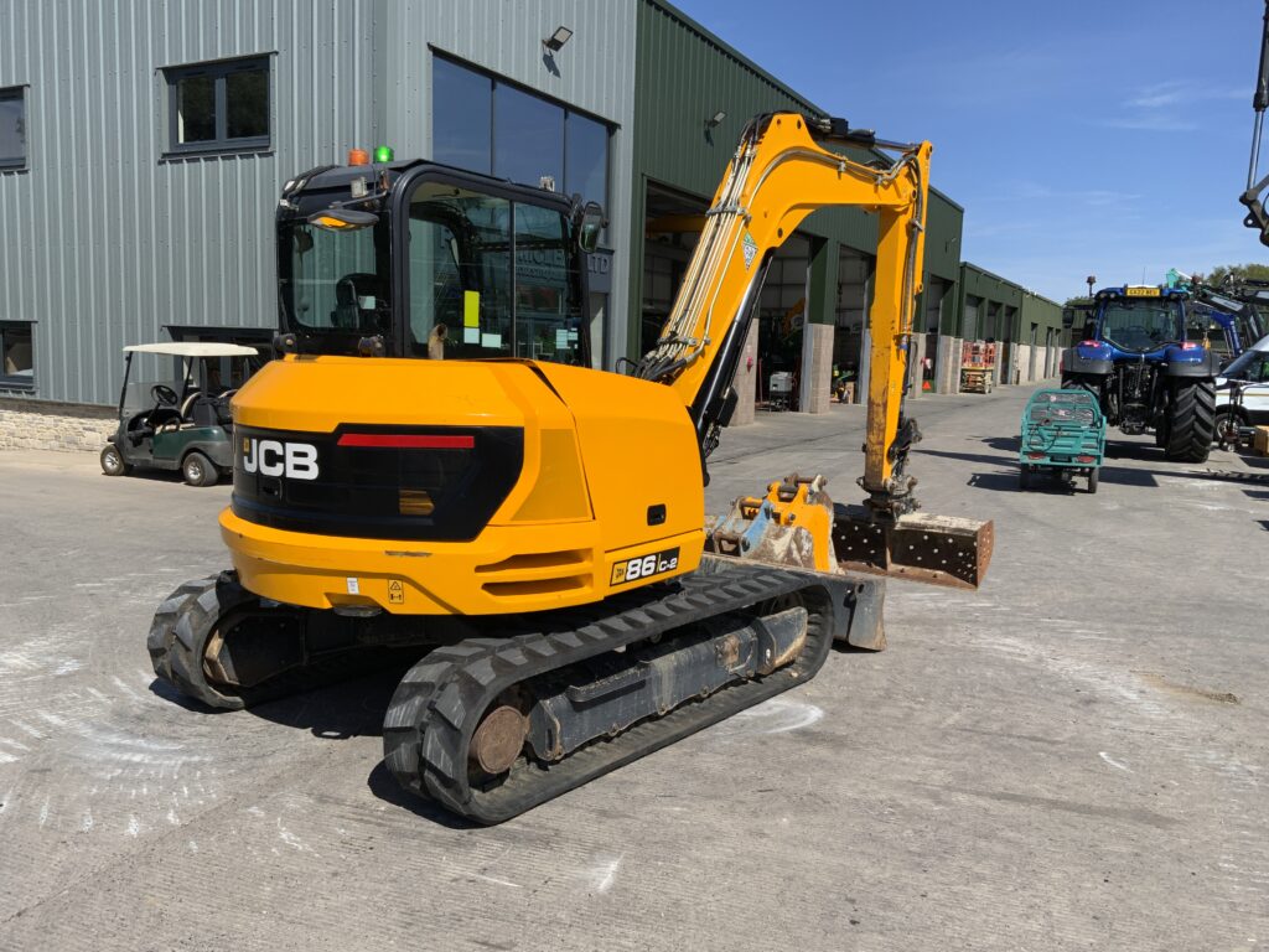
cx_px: 634
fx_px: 1063
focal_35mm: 29
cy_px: 476
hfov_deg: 61.7
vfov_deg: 48.2
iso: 16
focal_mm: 3
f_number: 1.8
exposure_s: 1/2227
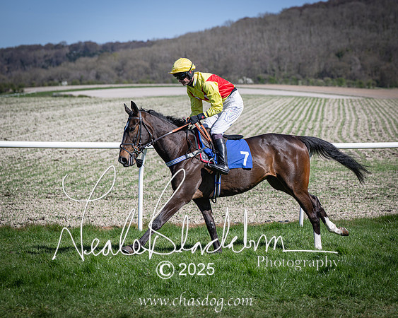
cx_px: 263
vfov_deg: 11.0
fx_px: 1649
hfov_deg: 13.7
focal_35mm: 140
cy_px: 159
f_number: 4
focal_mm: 110
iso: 160
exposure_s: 1/2000
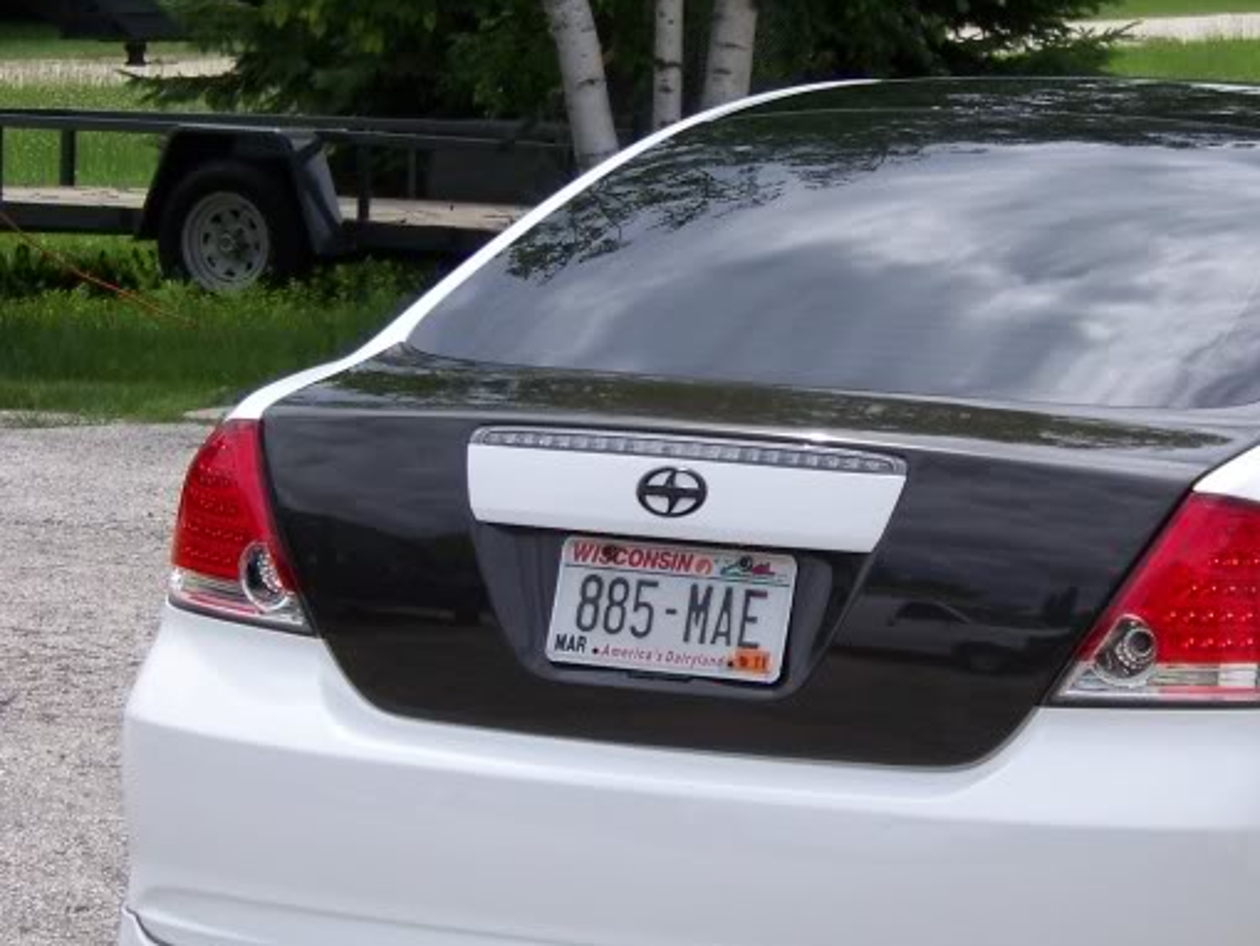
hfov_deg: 12.5
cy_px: 488
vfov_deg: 9.5
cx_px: 1069
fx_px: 5716
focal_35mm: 157
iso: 64
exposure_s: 1/800
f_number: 3.2
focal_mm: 13.2
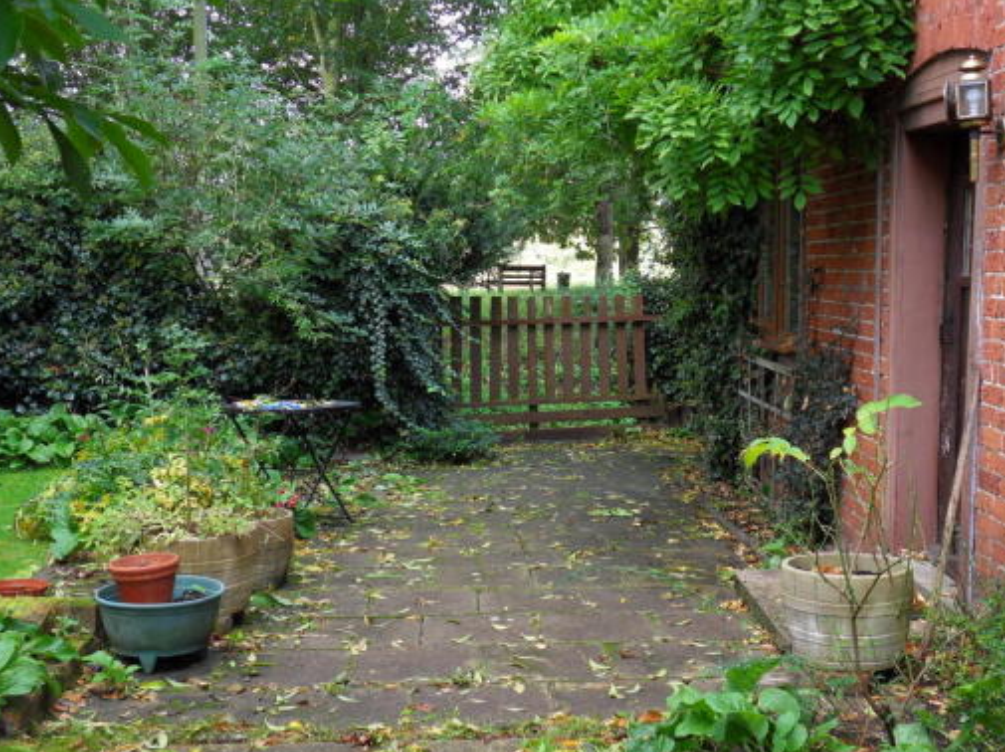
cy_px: 369
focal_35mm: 52
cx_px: 562
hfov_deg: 36.8
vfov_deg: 28.0
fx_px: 1509
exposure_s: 1/45
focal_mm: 7.9
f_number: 4.2
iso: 100
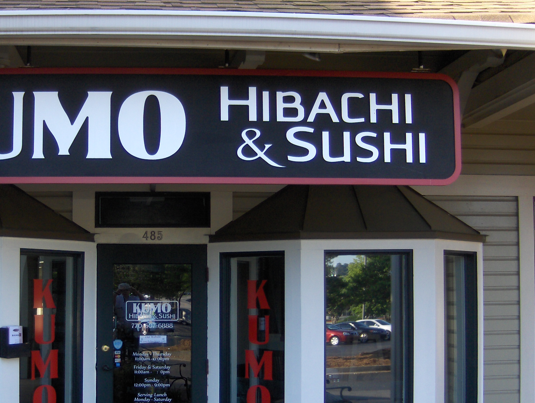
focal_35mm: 52
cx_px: 148
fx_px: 805
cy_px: 240
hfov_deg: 36.1
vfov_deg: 28.0
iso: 126
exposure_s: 1/172
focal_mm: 7.5
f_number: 2.8
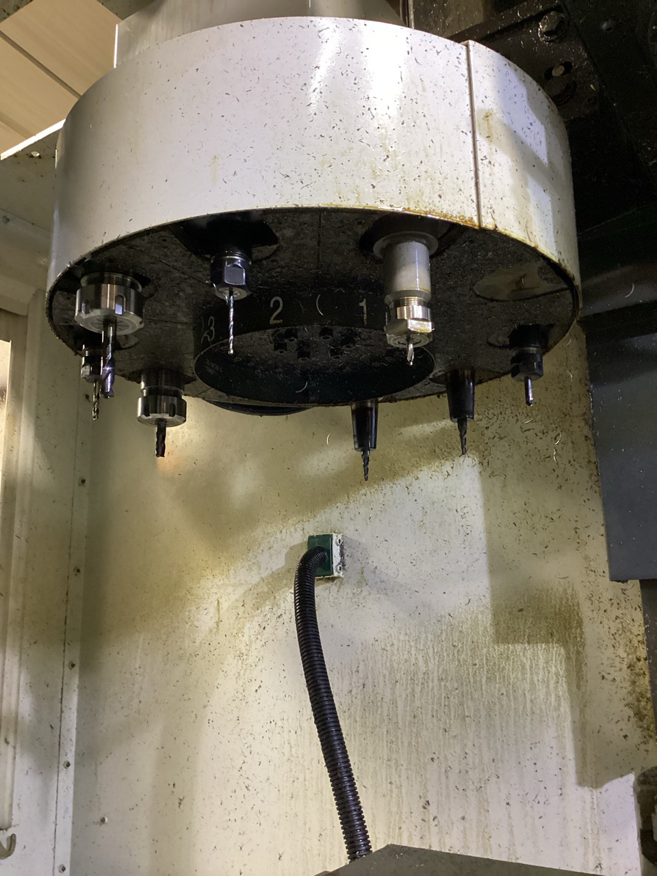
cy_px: 438
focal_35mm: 31
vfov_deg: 58.4
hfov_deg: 45.4
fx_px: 784
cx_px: 328
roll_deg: +0.6
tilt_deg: +13.1
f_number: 2.4
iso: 320
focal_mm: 3.3
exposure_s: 1/40
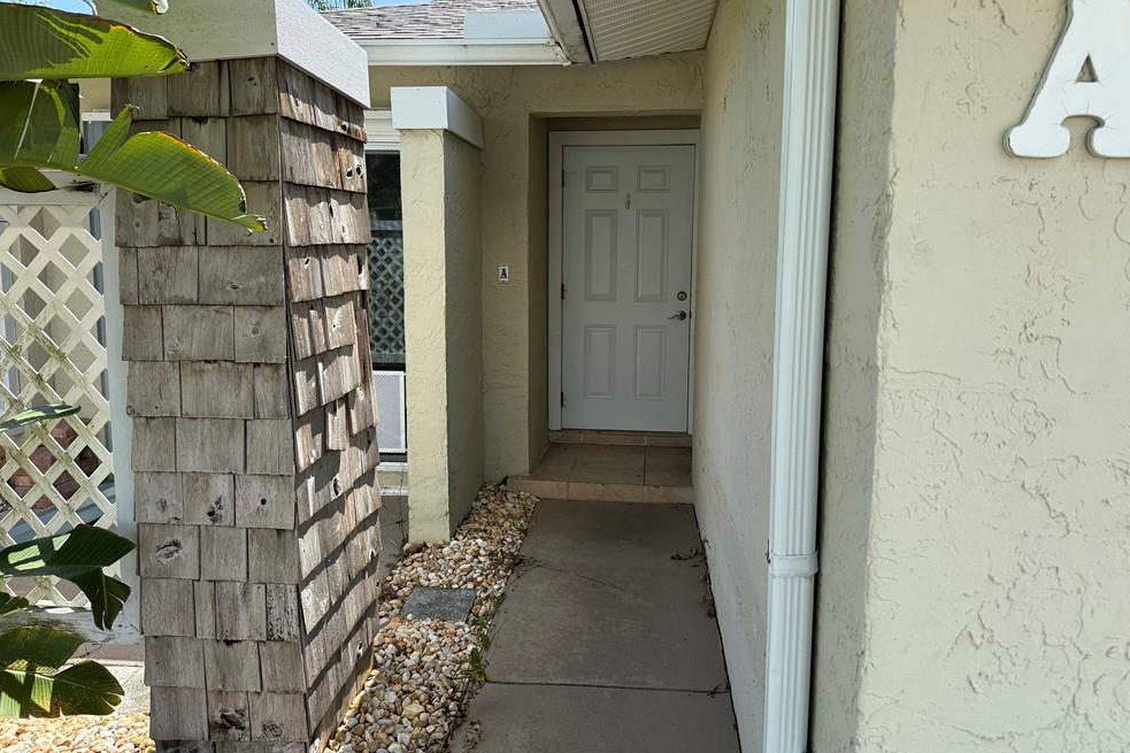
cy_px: 346
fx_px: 816
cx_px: 569
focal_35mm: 26
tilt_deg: -4.3
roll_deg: +0.1
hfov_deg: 69.4
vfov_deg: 49.5
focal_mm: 6.76
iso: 80
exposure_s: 1/1770
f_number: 1.78
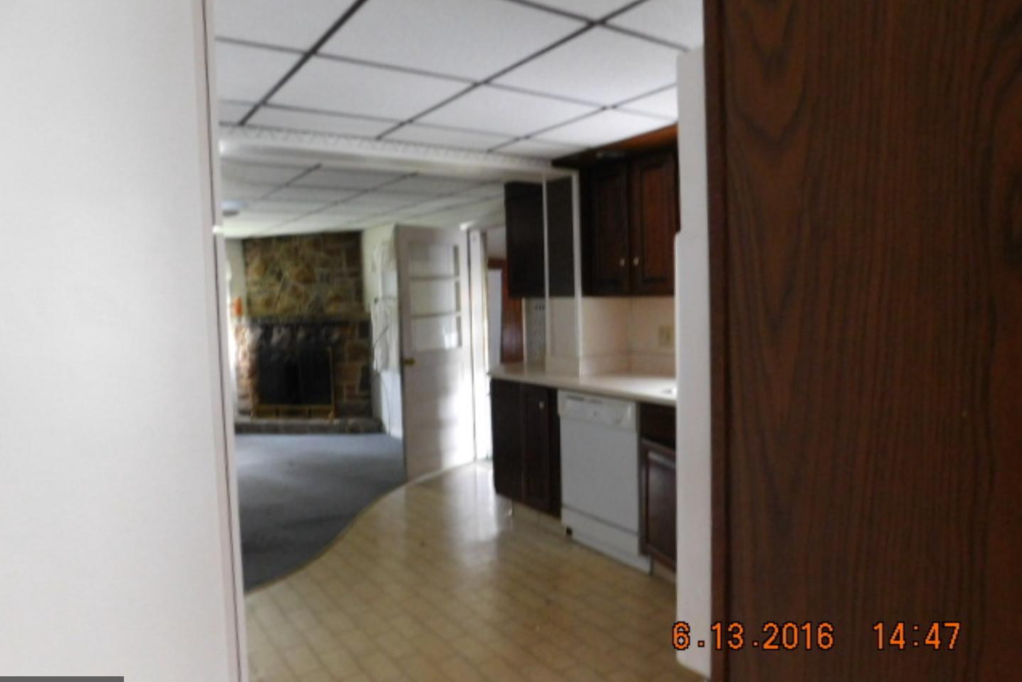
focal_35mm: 24
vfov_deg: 53.1
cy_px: 333
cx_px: 512
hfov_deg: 73.7
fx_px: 681
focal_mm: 4
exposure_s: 1/8
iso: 560
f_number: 3
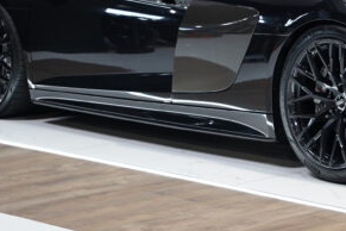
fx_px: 1778
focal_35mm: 185
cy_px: 1
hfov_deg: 11.0
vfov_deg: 7.4
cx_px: 312
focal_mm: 70
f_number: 3.2
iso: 640
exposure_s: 1/80
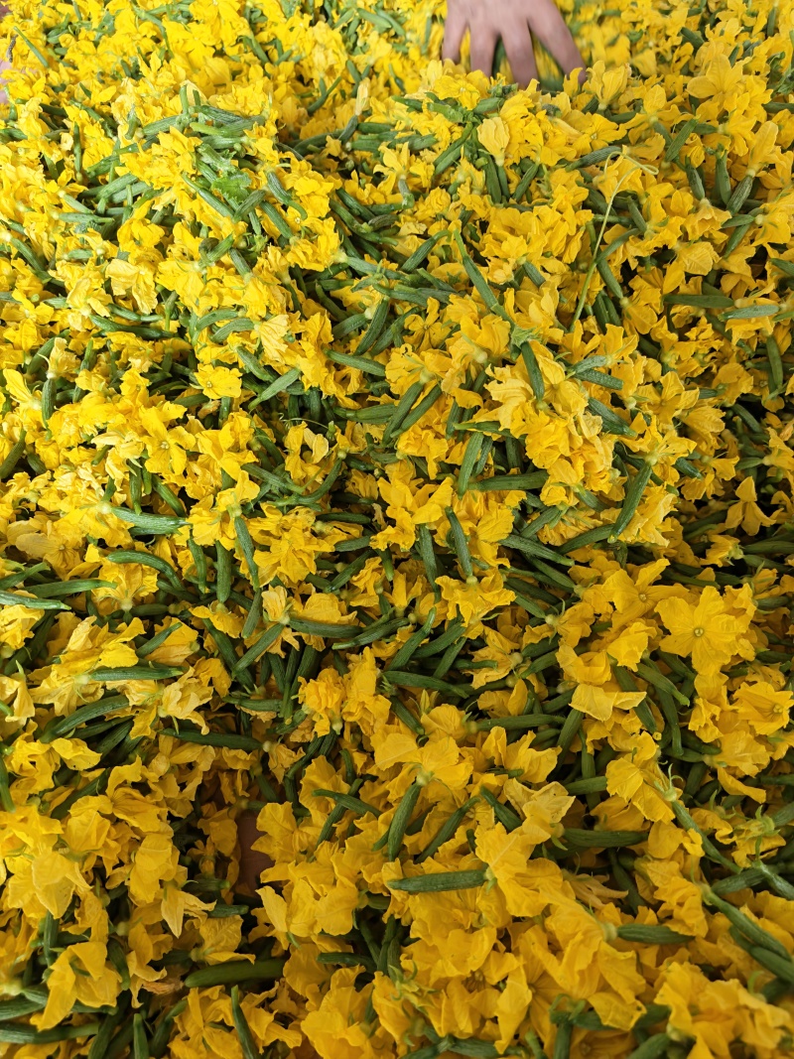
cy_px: 530
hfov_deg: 58.9
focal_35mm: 23
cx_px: 397
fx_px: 704
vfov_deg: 73.9
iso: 50
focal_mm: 6.55
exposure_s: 1/50
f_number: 1.6
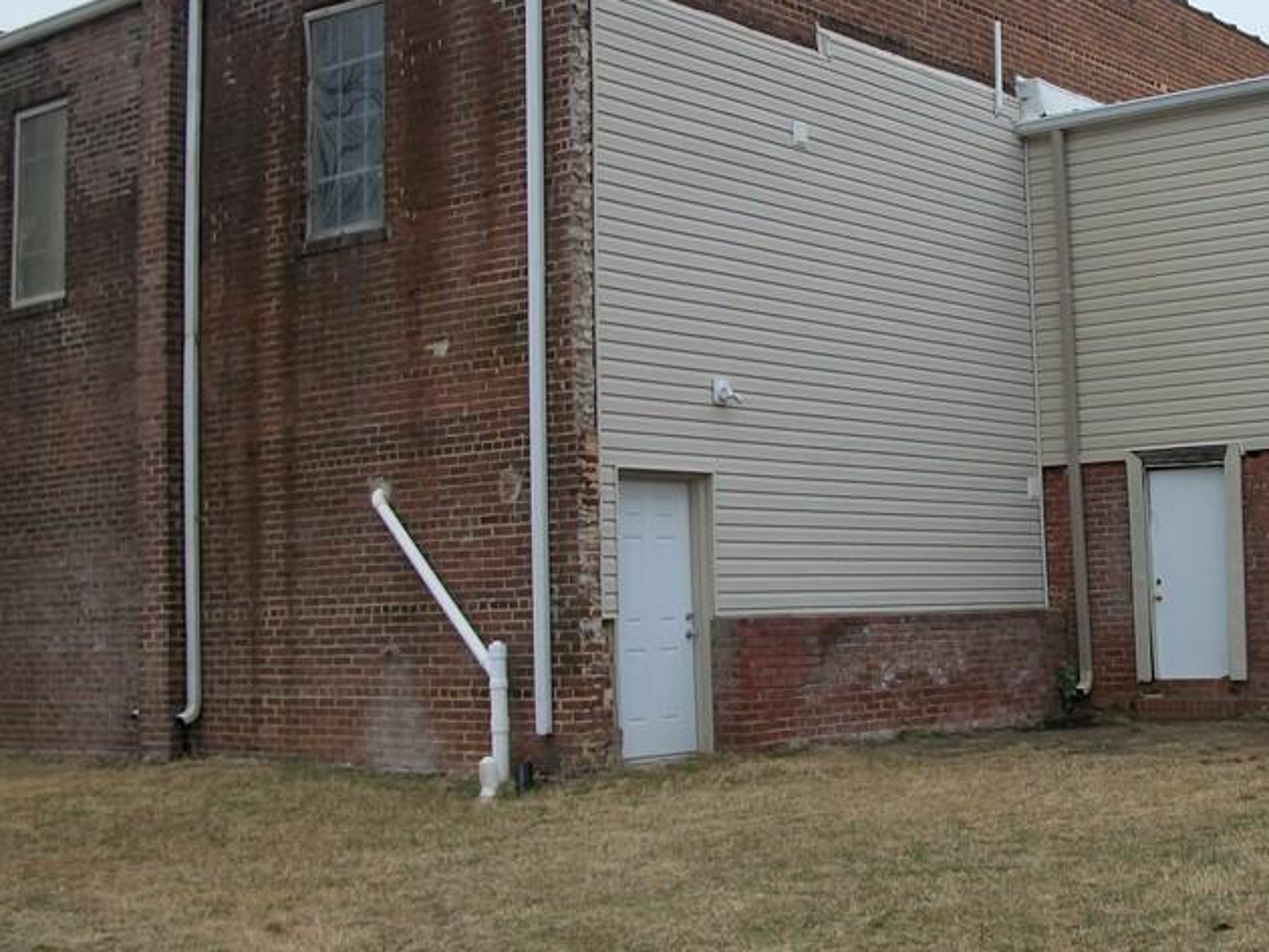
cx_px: 866
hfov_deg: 36.4
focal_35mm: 52
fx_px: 1907
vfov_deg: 28.0
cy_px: 443
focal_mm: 5.7
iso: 80
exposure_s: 1/160
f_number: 2.9
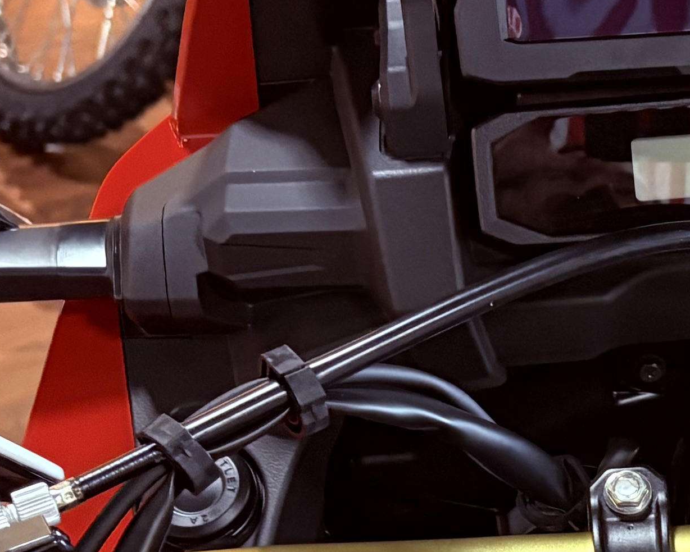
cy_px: 462
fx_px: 2410
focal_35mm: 118
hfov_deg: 15.7
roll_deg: -7.8
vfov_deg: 13.0
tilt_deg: -36.6
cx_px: 806
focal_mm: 5.96
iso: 500
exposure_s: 1/30
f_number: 1.6
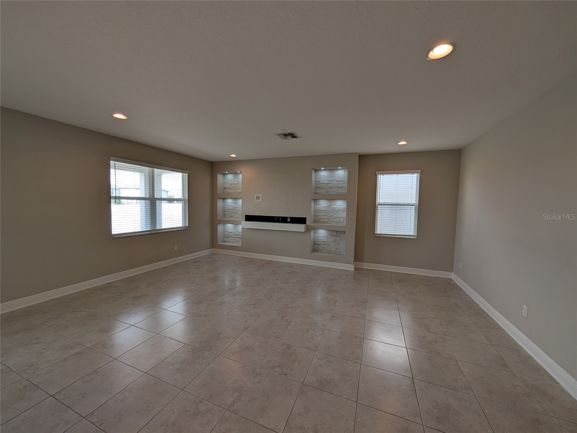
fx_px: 200
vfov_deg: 94.5
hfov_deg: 110.5
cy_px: 216
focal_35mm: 12
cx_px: 288
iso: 55
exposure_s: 1/227
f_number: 1.7
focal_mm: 2.02
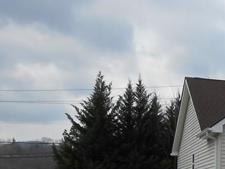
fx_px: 527
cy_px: 161
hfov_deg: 22.7
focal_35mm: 81
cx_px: 249
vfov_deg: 17.9
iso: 80
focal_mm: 4.6
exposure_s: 1/800
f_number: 3.5
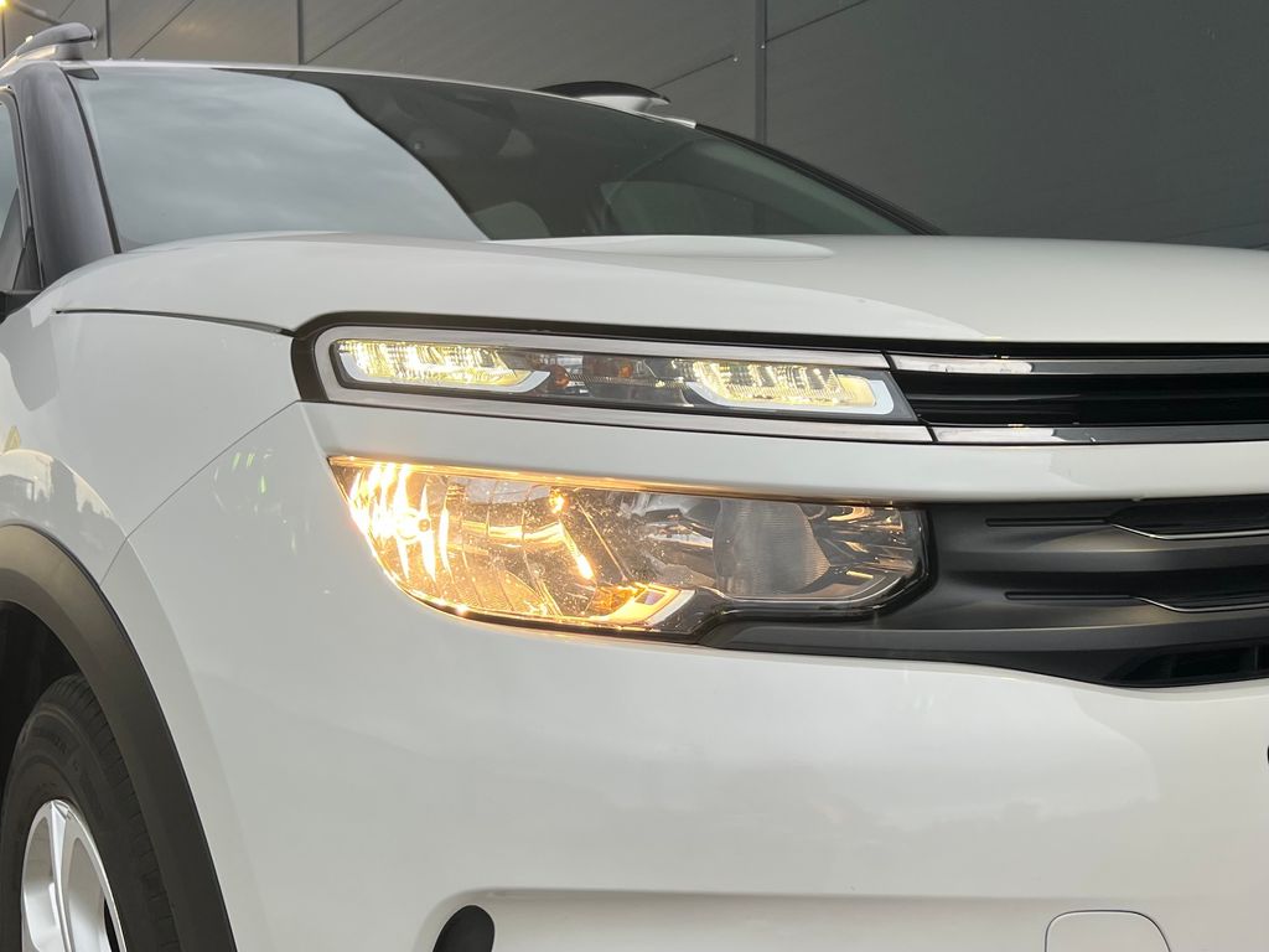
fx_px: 953
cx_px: 634
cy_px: 476
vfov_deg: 53.1
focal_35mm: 26
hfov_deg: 67.3
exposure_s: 1/93
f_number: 1.5
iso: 64
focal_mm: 5.7
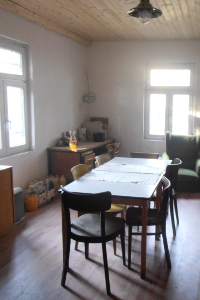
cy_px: 148
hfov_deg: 37.7
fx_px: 283
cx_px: 157
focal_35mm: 34
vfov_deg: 55.8
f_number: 3
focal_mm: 4.2
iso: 200
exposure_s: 1/2
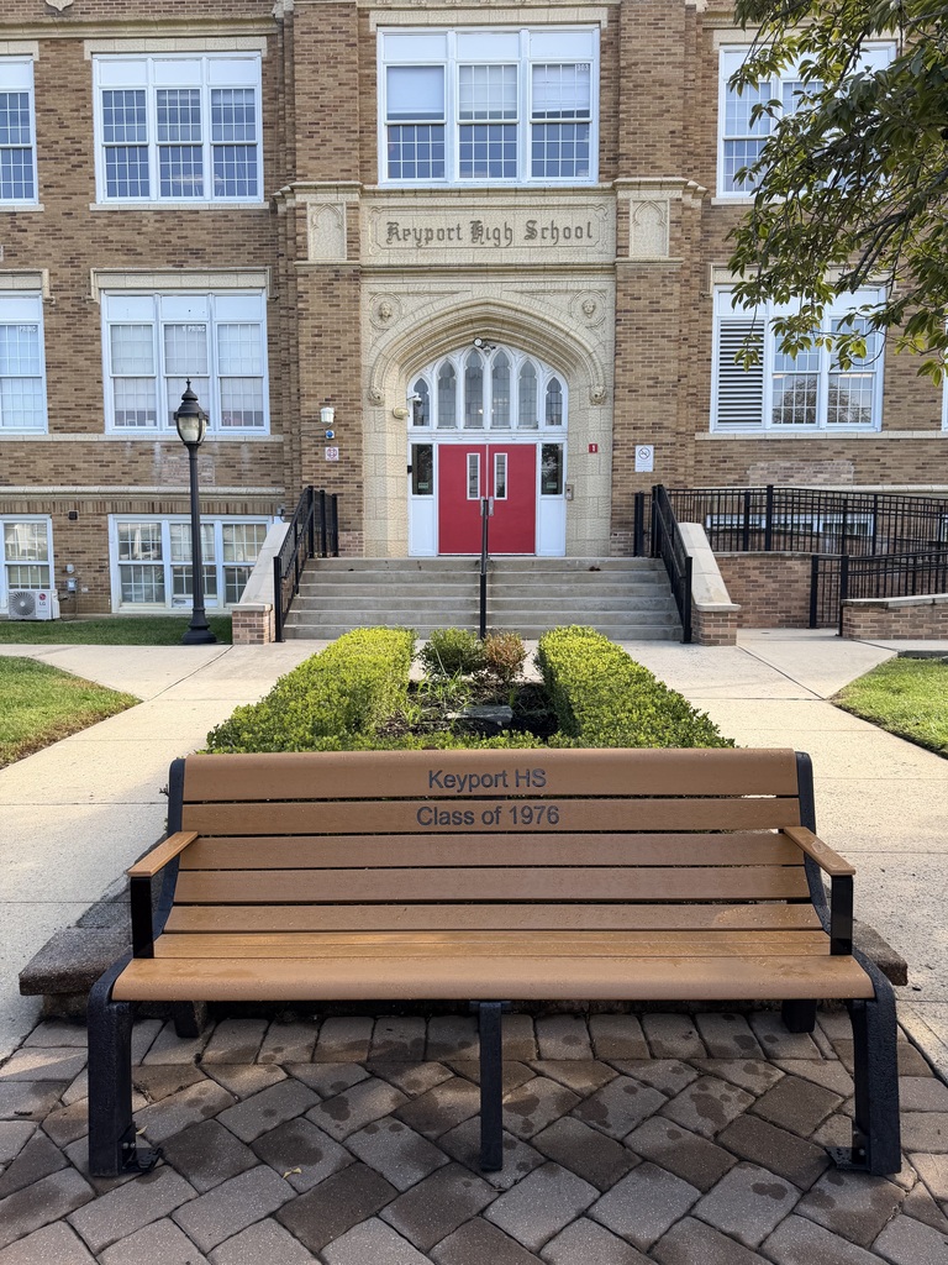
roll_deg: -1.3
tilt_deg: -5.2
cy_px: 632
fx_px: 876
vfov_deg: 71.6
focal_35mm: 24
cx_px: 474
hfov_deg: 56.8
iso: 80
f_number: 1.78
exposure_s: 1/898
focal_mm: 6.76
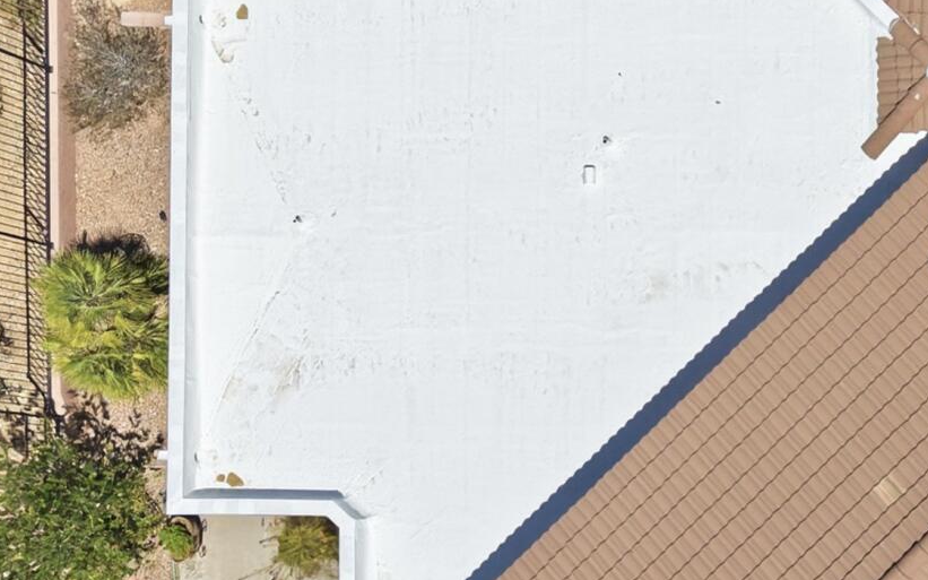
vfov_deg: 13.9
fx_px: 2352
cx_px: 1292
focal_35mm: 93
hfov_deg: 20.0
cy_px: 536
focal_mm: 8.7
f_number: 1.8
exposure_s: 1/8000
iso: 200
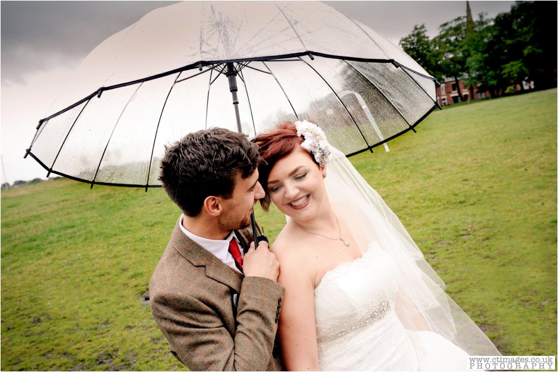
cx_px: 279
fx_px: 589
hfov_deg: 50.7
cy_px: 186
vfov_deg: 35.0
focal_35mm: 38
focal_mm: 38
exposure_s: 1/250
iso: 800
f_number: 7.1
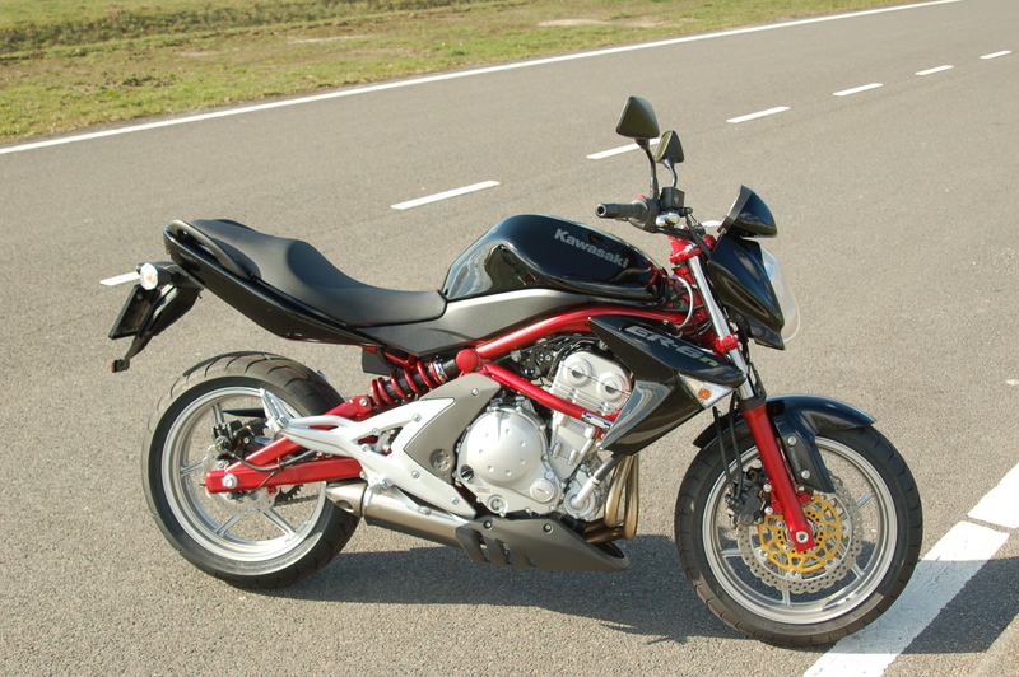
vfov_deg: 31.8
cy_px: 338
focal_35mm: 42
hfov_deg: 46.4
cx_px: 510
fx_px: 1188
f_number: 7.1
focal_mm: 28
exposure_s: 1/200
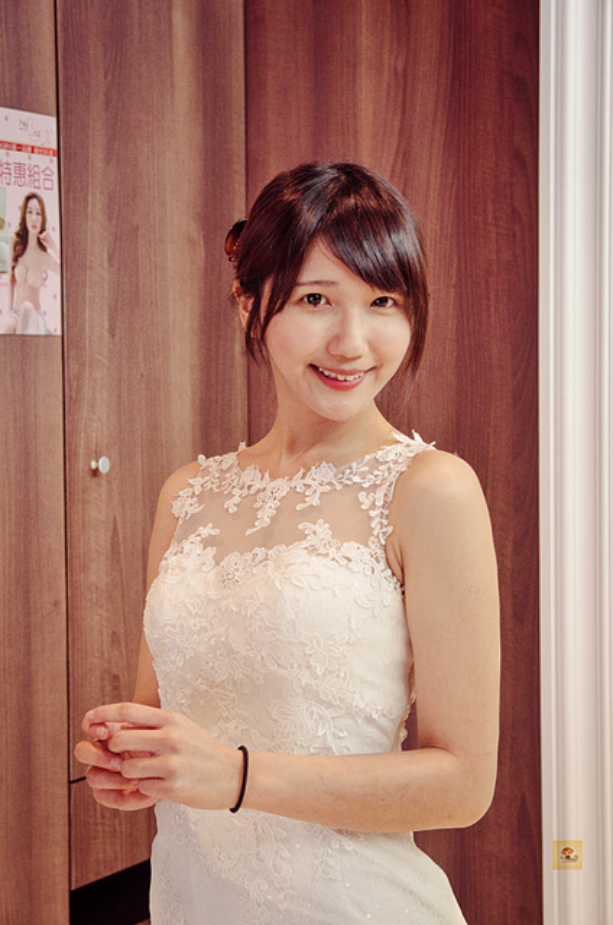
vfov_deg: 27.0
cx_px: 306
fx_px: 1924
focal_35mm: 75
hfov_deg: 18.1
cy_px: 462
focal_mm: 50
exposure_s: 1/50
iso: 800
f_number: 5.6
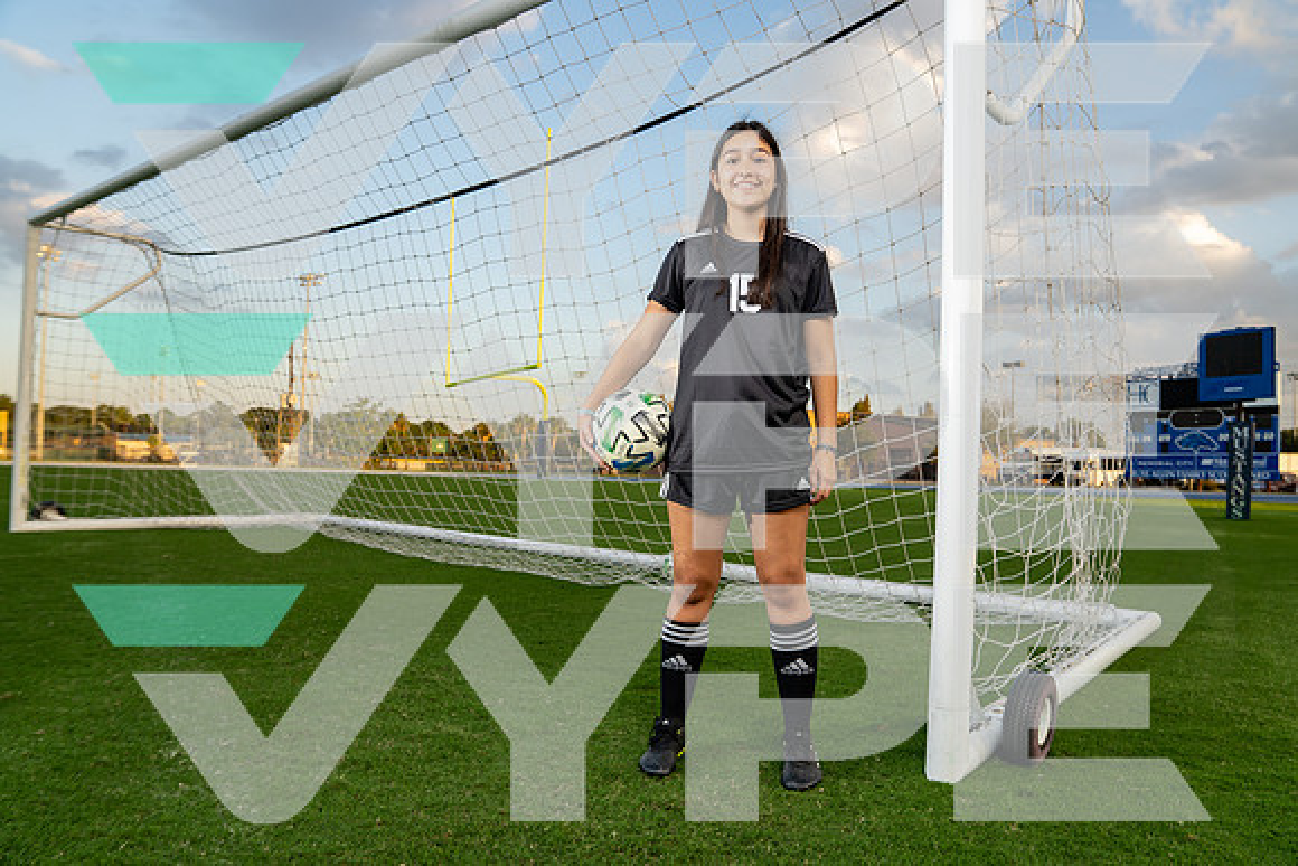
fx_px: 902
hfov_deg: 71.5
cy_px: 433
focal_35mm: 25
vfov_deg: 51.3
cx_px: 649
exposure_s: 1/160
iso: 160
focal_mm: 25
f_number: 4
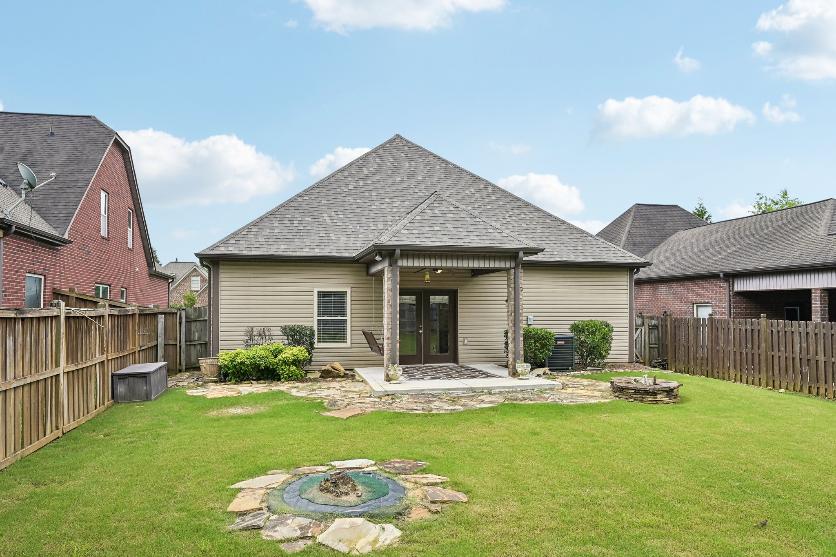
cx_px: 418
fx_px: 546
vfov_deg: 54.1
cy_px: 278
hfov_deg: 74.9
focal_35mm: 24
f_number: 8
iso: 400
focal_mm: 23.5
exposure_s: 1/640
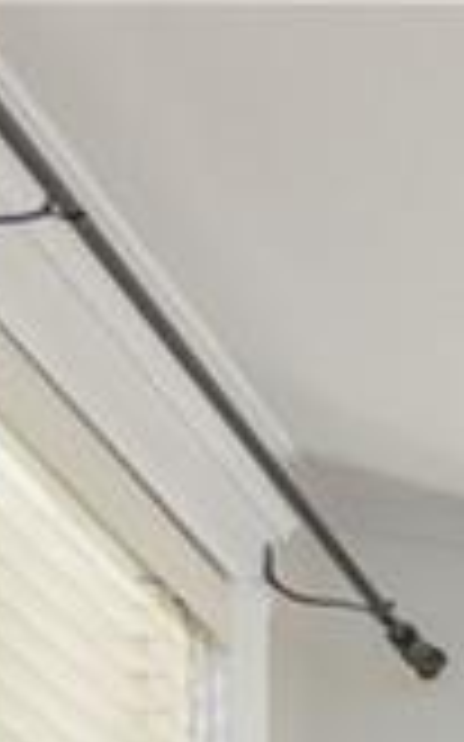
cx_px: 2239
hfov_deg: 6.6
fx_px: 2309
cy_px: 1529
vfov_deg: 14.7
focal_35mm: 114
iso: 400
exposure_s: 1/80
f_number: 7.1
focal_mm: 18
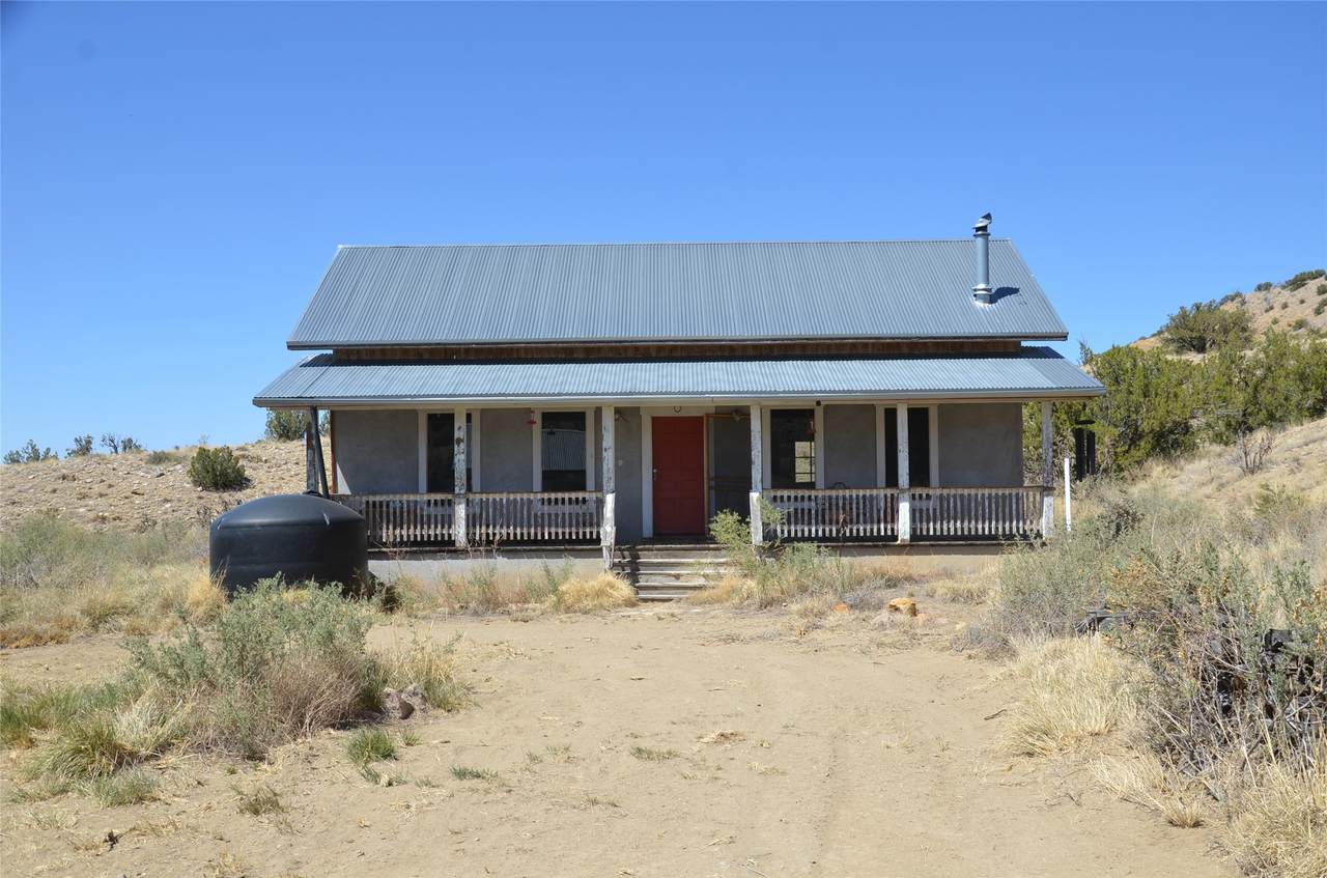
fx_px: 1324
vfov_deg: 36.7
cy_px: 439
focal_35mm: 36
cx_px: 664
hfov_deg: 53.2
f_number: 8
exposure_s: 1/250
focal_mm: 24
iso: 110
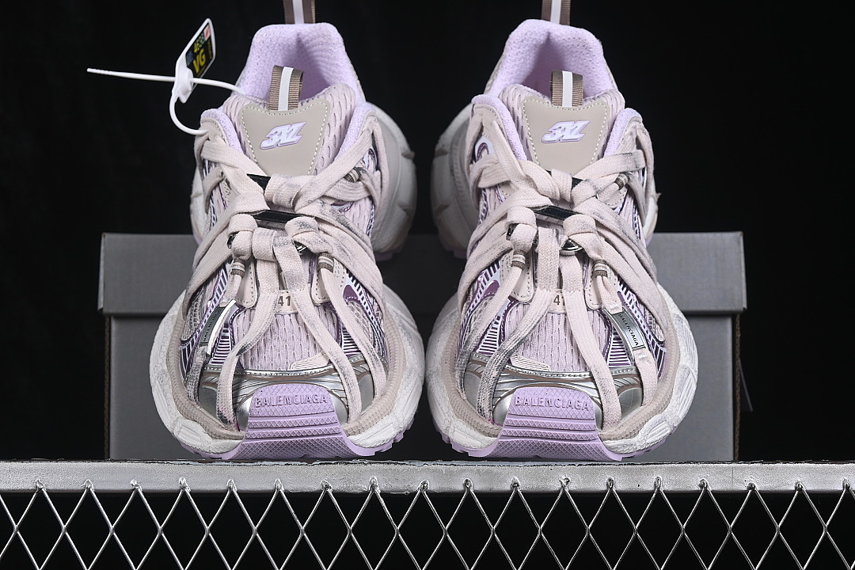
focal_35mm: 75
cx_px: 428
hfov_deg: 27.0
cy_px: 285
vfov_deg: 18.2
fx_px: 1781
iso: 160
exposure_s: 1/80
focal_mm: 50
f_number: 8
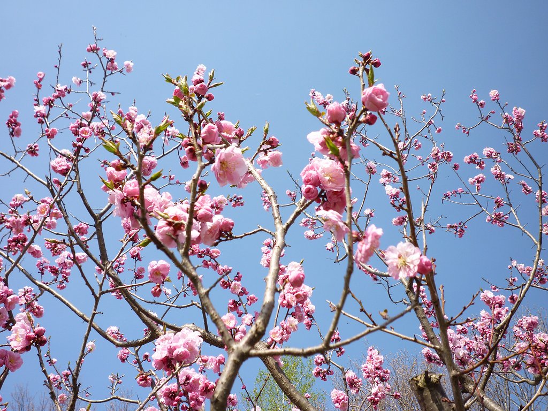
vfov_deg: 39.7
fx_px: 570
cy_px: 206
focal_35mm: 36
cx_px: 274
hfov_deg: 51.4
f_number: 3.8
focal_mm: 6.3
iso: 80
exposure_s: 1/400
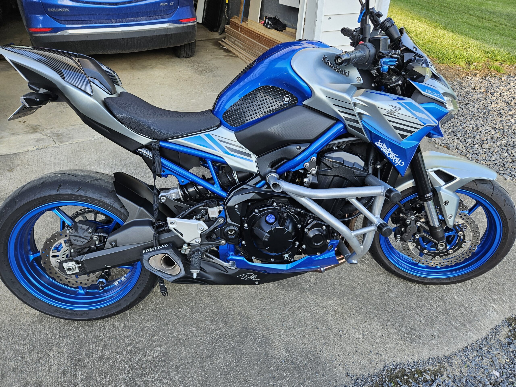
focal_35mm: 23
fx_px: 343
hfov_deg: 73.9
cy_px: 194
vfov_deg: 58.9
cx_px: 258
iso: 40
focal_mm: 5.4
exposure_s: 1/120
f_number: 1.8
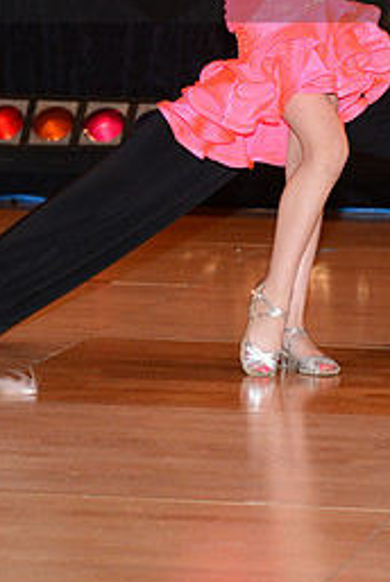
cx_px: 232
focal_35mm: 248
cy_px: -52
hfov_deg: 5.6
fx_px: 4019
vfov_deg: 8.2
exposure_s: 1/250
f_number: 5.6
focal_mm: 110
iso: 1000
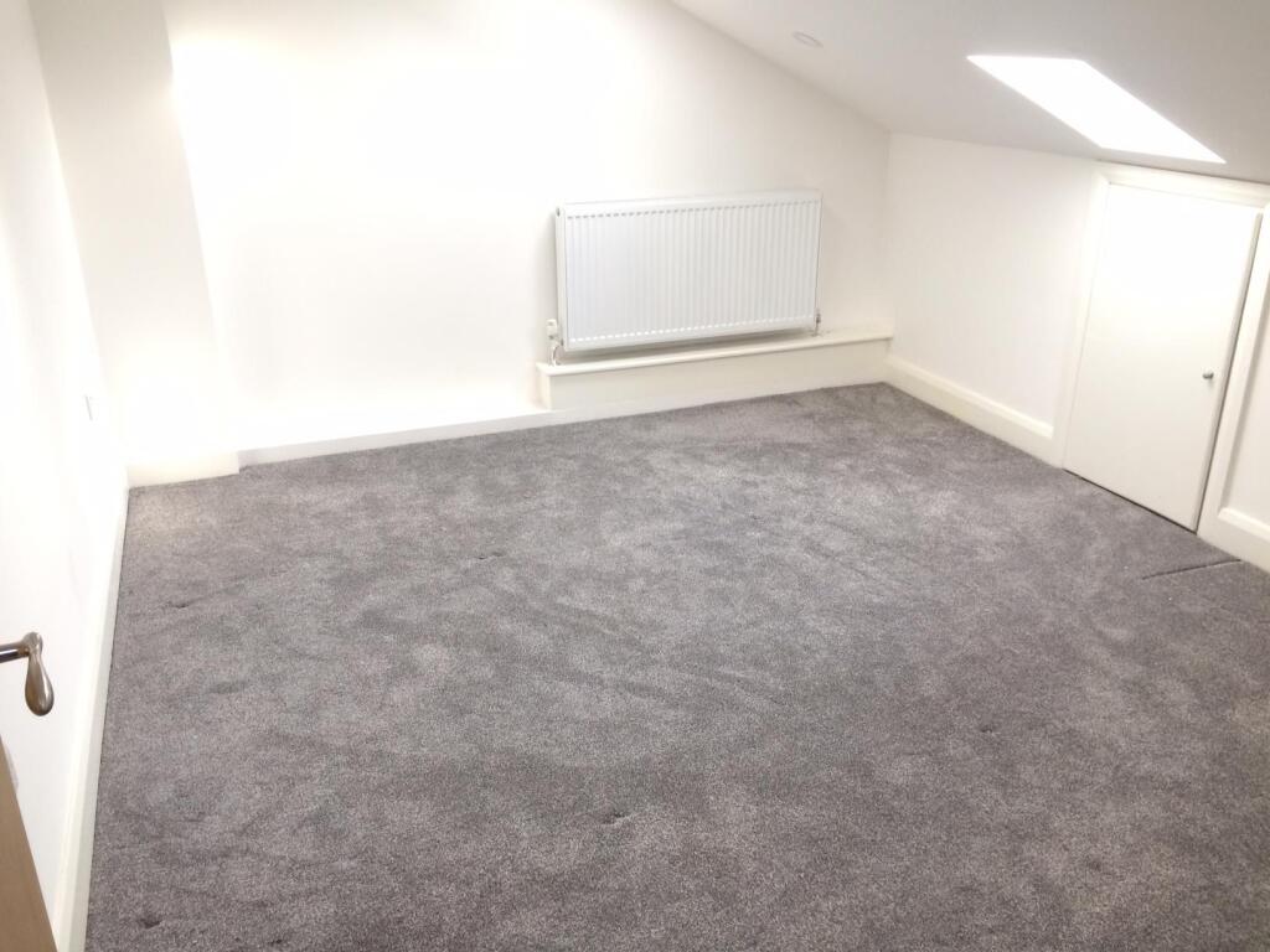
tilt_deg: -22.3
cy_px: 476
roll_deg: -0.4
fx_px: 1064
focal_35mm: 29
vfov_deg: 48.2
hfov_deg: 61.7
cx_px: 635
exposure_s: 1/33
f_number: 2.2
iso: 64
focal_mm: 4.15
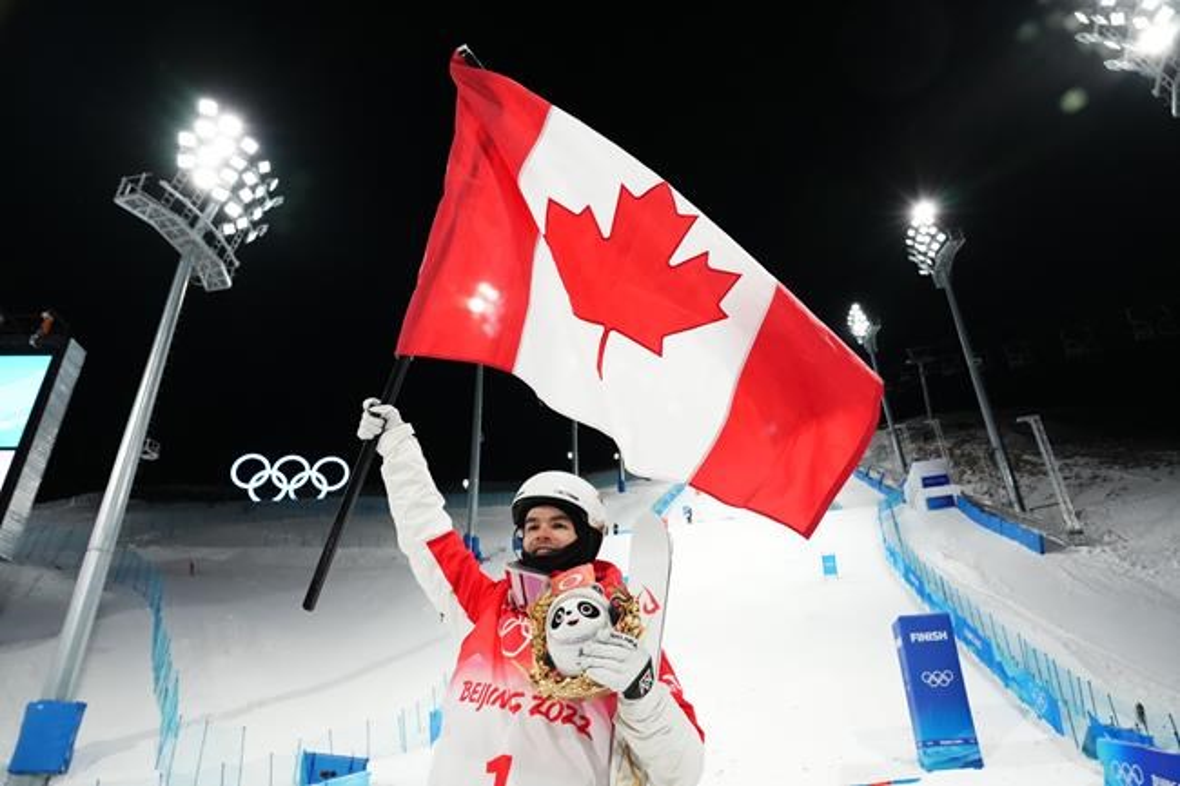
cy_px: 393
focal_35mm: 24
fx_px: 786
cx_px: 590
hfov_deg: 73.8
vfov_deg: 53.1
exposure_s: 1/1600
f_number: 6.3
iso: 6400
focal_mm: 24
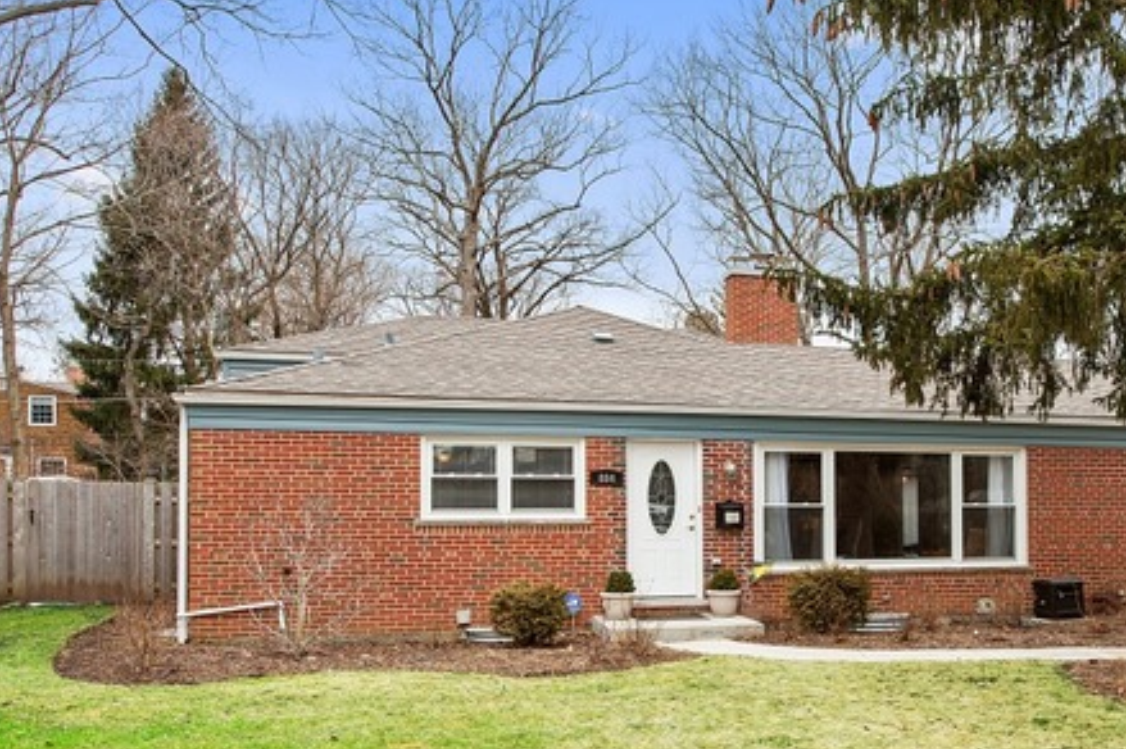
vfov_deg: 37.5
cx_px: 757
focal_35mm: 35
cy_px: 480
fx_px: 1094
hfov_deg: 53.3
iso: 200
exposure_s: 1/60
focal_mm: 24
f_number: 8
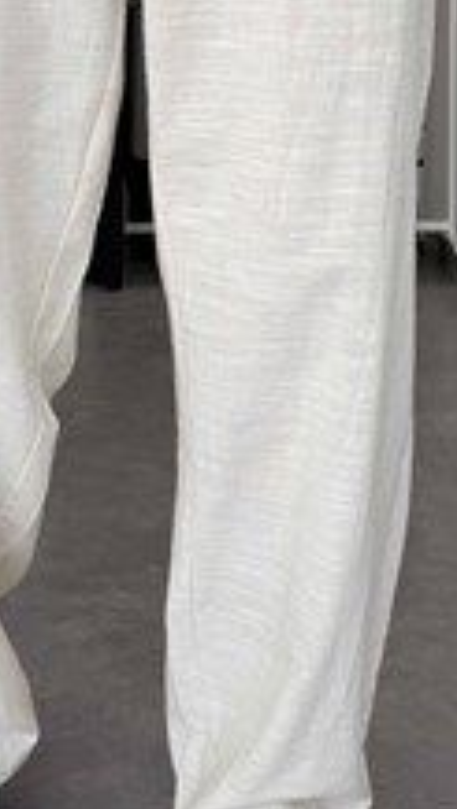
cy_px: 210
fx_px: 1376
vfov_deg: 32.2
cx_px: 141
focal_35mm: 64
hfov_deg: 18.8
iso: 80
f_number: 1.78
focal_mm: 6.76
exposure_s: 1/715
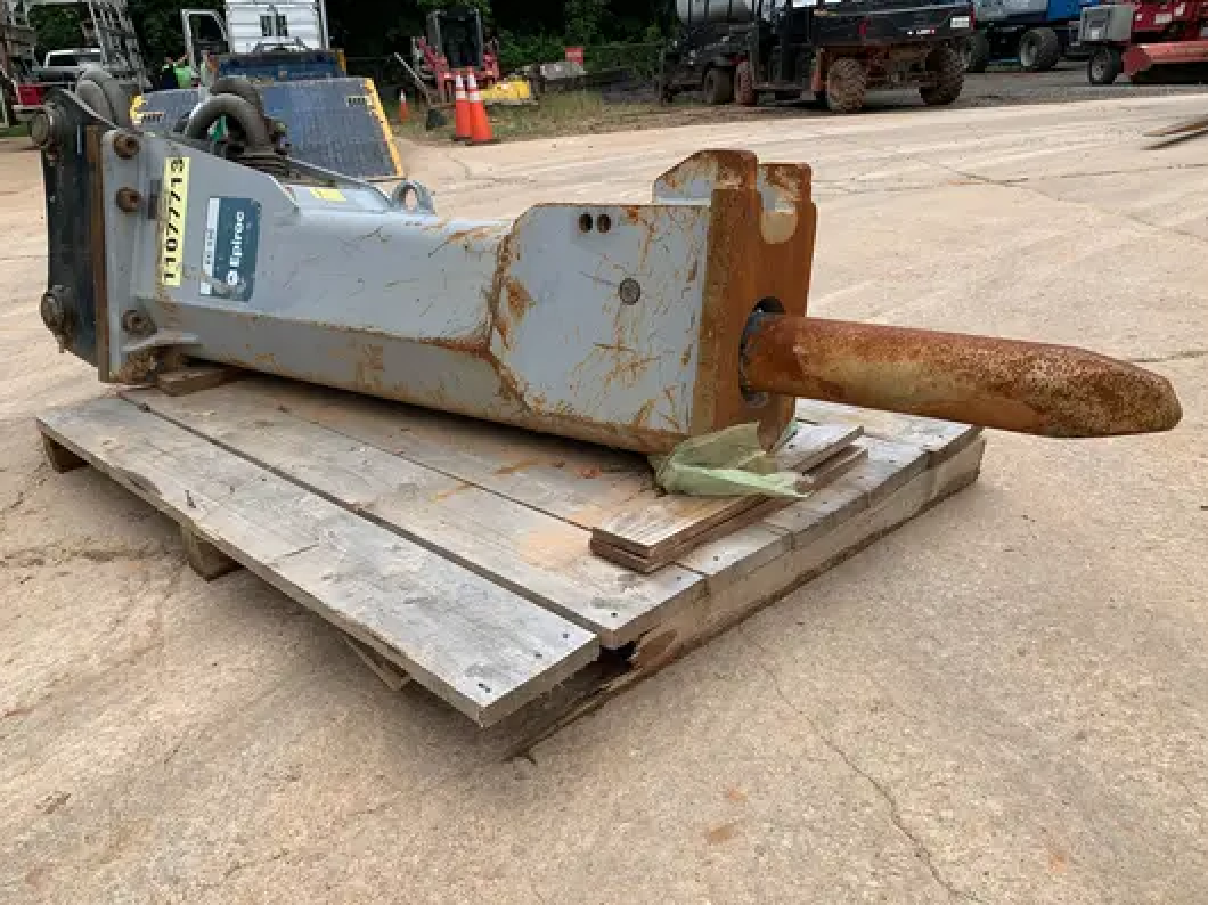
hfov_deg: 65.3
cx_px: 590
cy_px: 468
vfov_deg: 51.3
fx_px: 942
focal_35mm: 27
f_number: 1.8
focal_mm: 4.25
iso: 25
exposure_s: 1/564
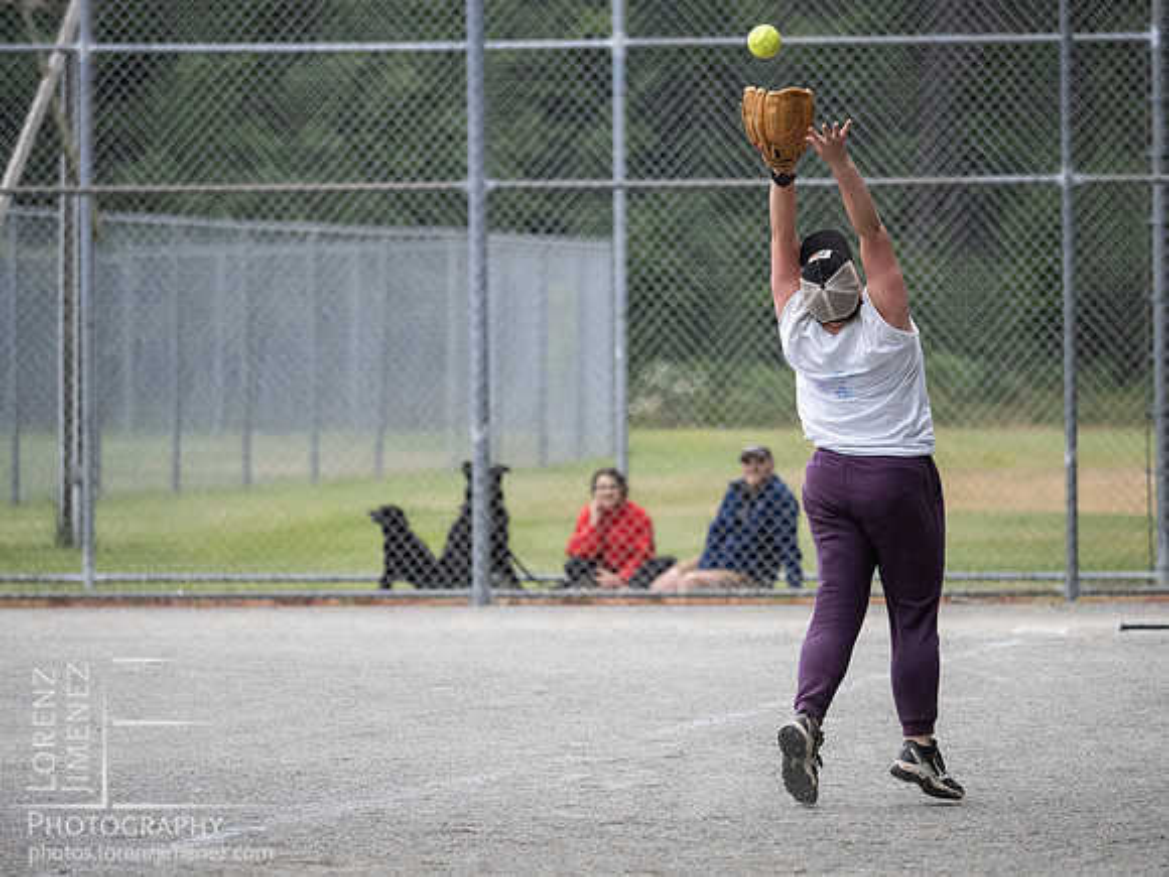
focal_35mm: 300
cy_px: 438
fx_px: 10131
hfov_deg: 6.6
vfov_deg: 5.0
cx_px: 584
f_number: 2.8
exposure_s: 1/1250
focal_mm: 150
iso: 1250
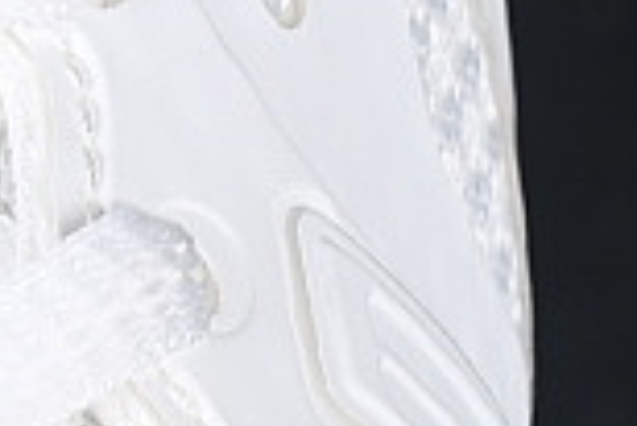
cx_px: -414
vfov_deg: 2.6
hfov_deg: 3.9
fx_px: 9316
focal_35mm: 526
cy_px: -50
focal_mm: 50
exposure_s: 1/60
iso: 160
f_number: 7.1
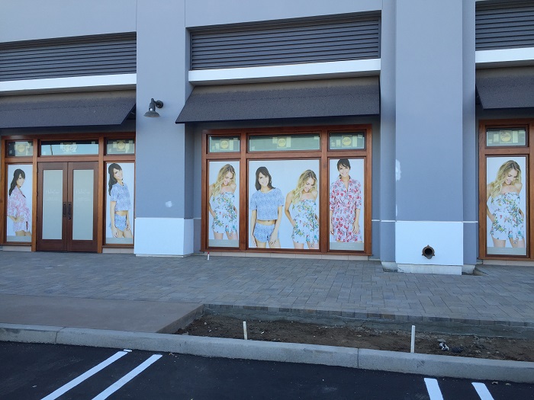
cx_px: 267
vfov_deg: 48.2
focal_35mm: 29
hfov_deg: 61.7
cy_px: 200
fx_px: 447
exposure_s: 1/280
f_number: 2.2
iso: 32
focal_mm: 4.15
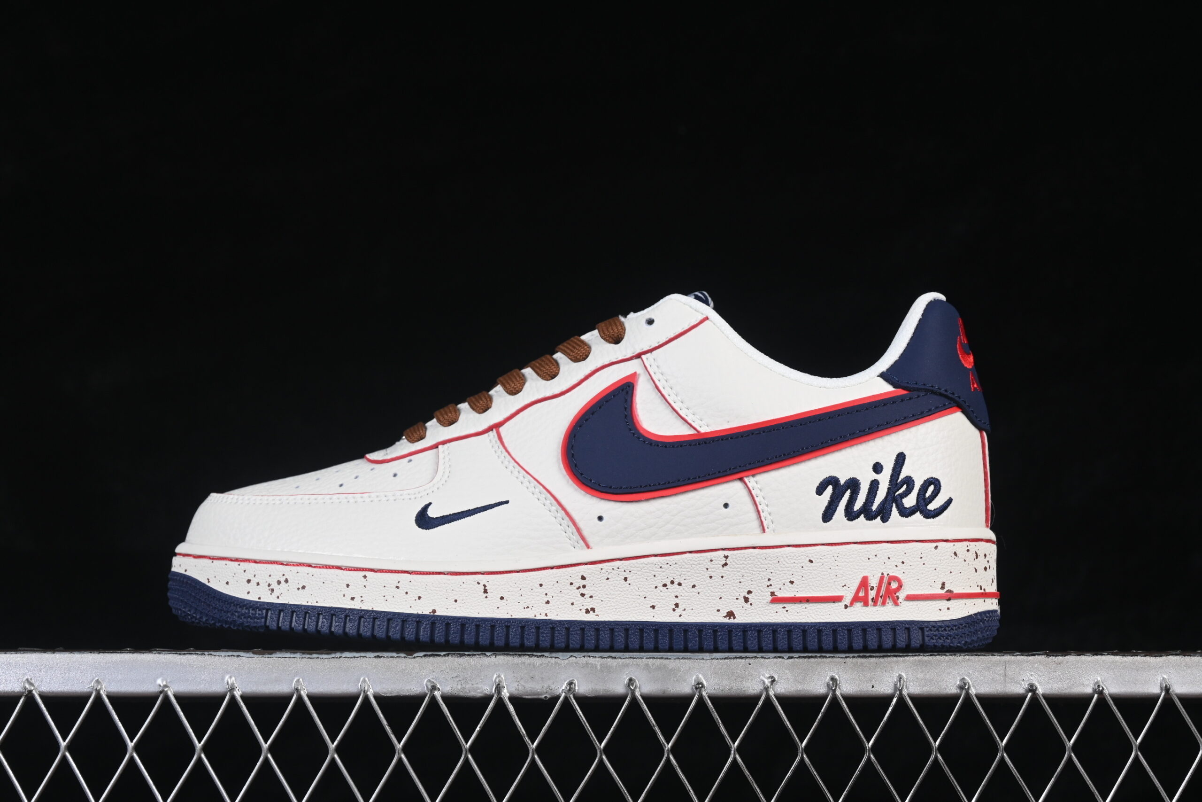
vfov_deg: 18.2
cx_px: 601
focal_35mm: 75
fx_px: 2504
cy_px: 401
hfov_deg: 27.0
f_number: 8
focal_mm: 50
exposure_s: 1/80
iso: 160
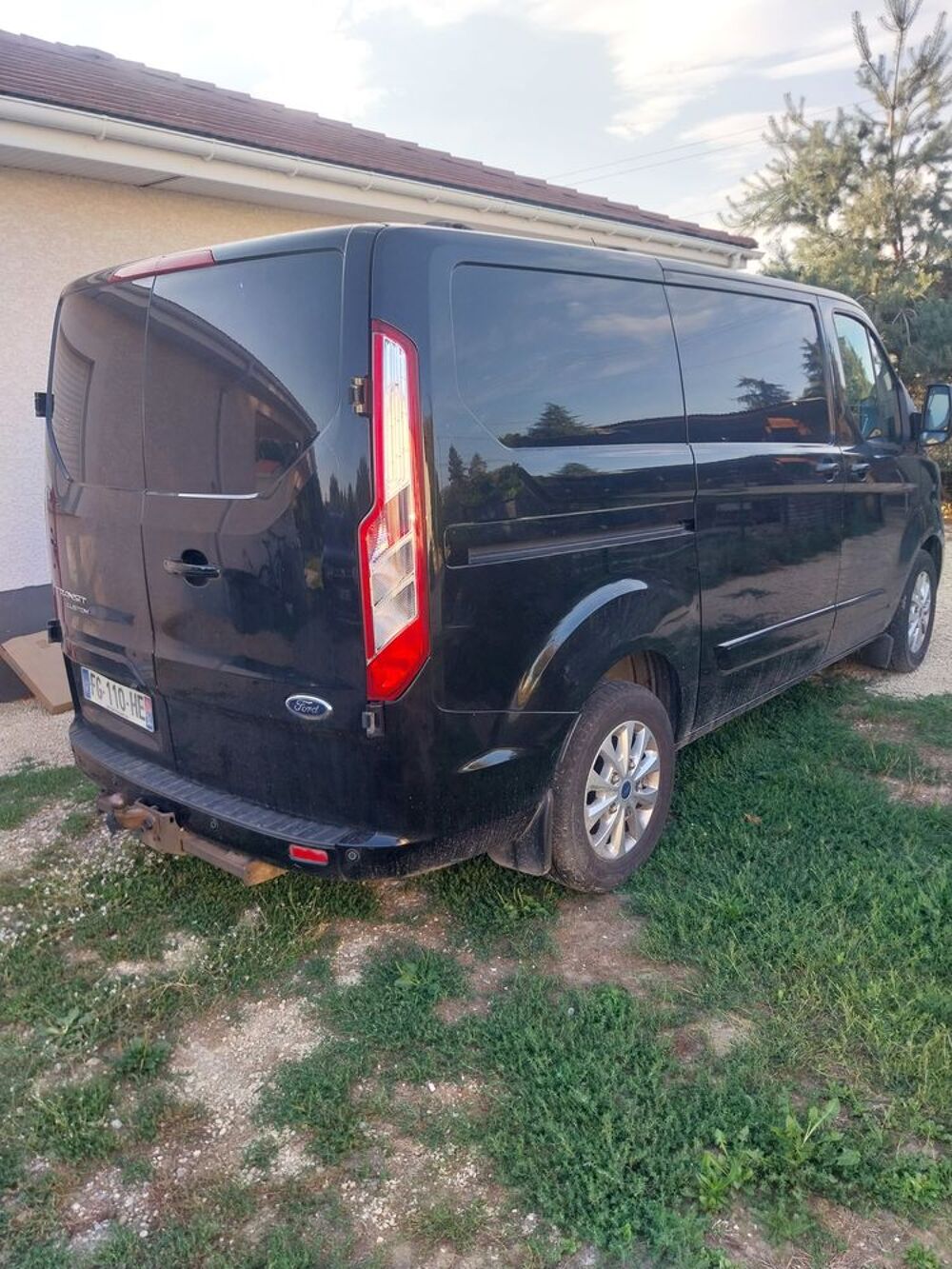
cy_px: 634
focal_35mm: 26
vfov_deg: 67.3
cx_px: 476
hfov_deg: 53.1
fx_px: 953
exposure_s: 1/112
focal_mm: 4
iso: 25
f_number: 1.8
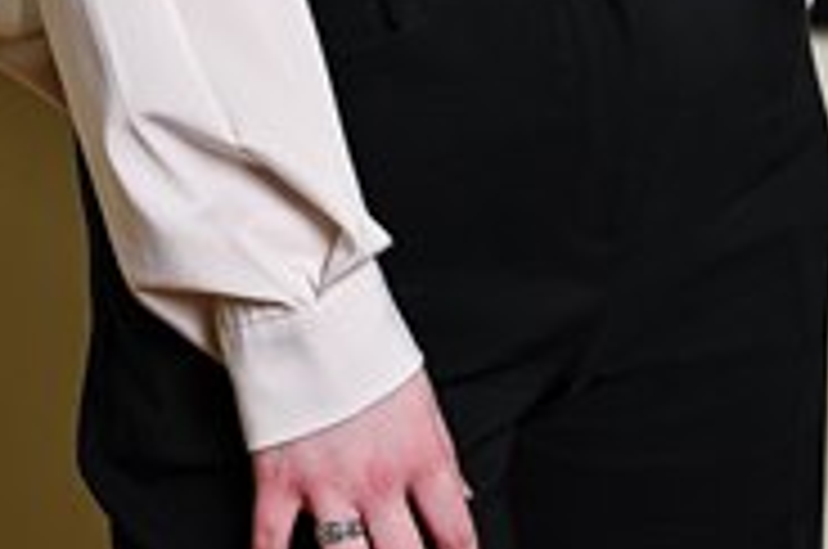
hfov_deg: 8.5
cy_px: -495
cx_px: 488
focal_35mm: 244
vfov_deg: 5.5
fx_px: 5602
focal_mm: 70
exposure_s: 1/160
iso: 160
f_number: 5.6
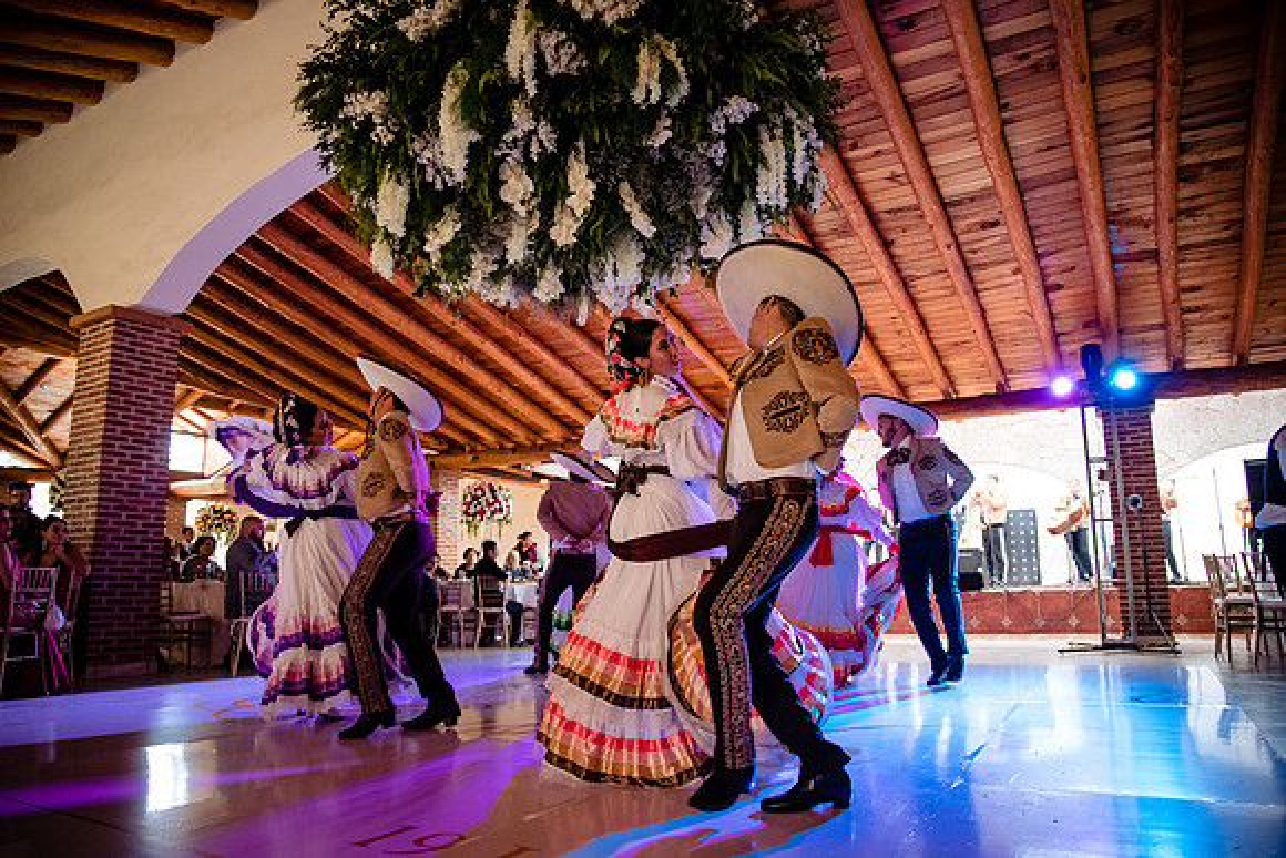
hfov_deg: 73.7
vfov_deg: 53.2
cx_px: 643
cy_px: 429
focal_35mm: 24
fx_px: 857
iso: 5000
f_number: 4
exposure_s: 1/250
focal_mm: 24
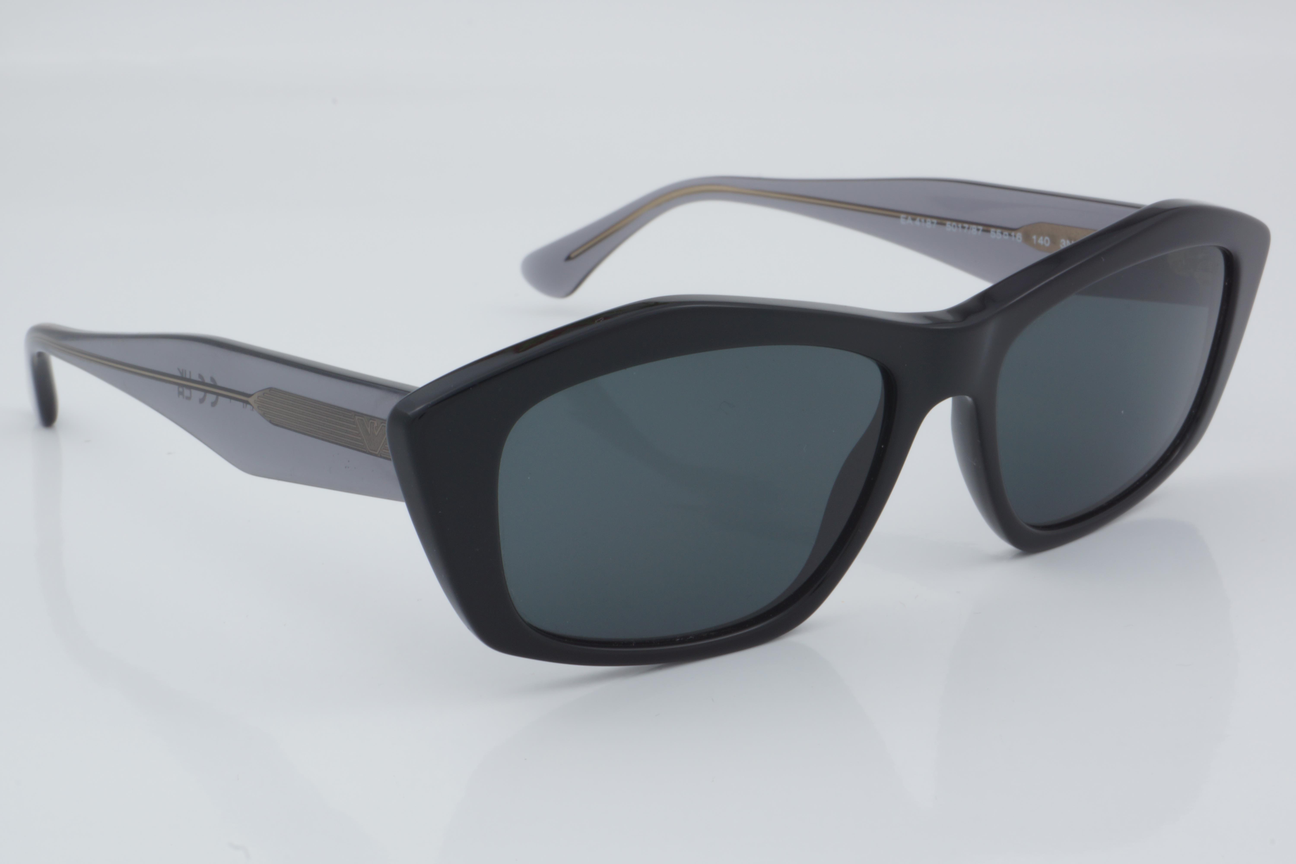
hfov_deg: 27.0
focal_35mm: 75
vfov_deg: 18.2
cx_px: 648
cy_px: 432
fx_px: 2700
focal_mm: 50
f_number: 32
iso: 100
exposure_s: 1/4
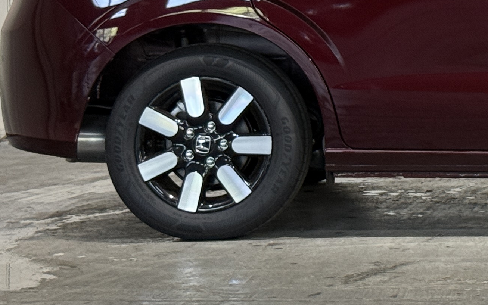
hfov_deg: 12.8
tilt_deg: -0.8
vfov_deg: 8.3
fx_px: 2088
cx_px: 664
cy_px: -36
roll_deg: -0.8
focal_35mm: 157
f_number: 1.78
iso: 100
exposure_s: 1/60
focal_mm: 6.76
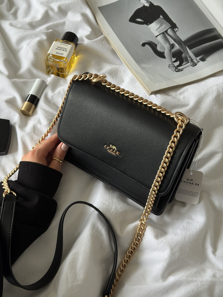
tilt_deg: -60.0
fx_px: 412
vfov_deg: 39.7
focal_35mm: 48
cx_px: 112
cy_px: 148
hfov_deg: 30.3
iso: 80
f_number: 1.78
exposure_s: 1/122
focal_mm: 6.76
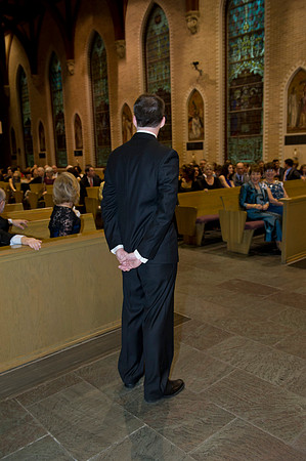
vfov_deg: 58.8
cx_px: 153
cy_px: 230
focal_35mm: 32
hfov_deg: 41.0
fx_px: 409
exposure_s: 1/60
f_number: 4.5
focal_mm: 32
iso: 1250
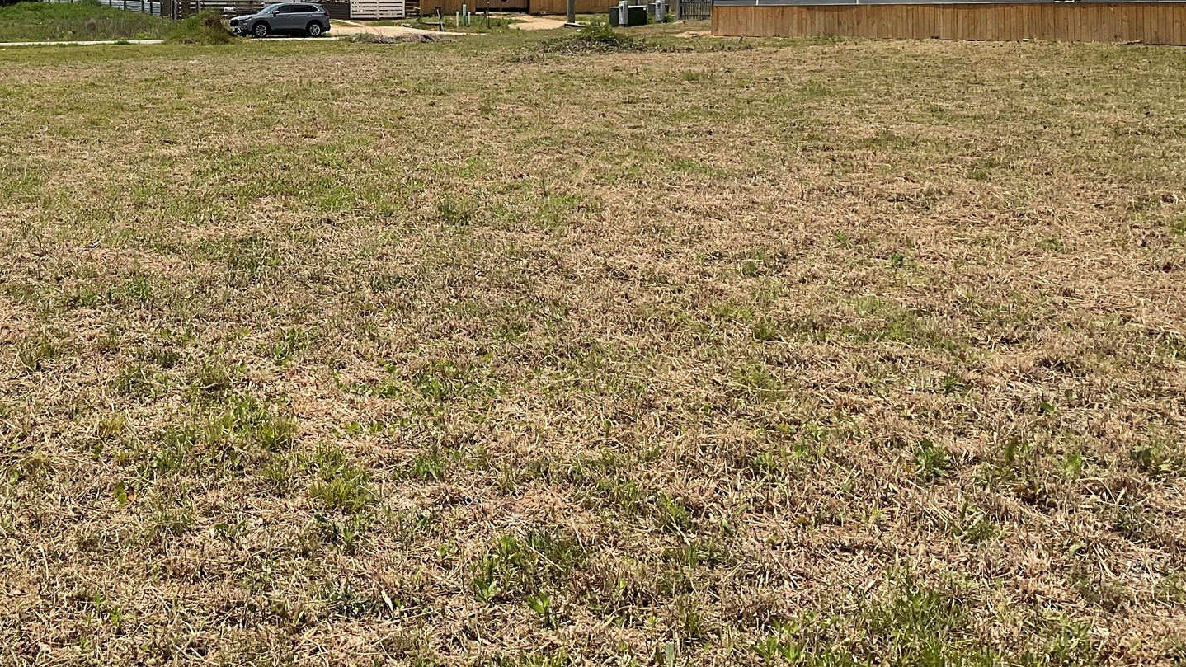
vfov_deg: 26.0
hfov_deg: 44.6
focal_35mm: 45
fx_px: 1415
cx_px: 365
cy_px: 118
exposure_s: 1/4065
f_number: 1.8
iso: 16
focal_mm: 3
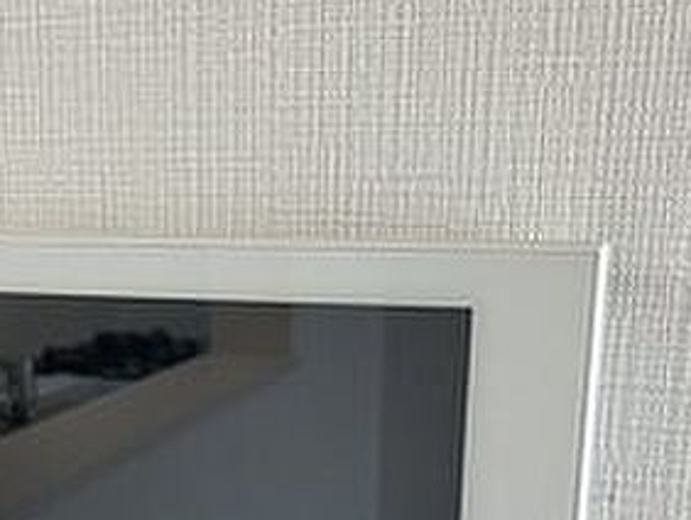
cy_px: 503
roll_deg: +0.5
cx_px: 196
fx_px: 1179
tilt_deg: -16.5
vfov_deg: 23.9
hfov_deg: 32.2
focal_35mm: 59
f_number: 1.6
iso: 125
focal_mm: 5.1
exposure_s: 1/121
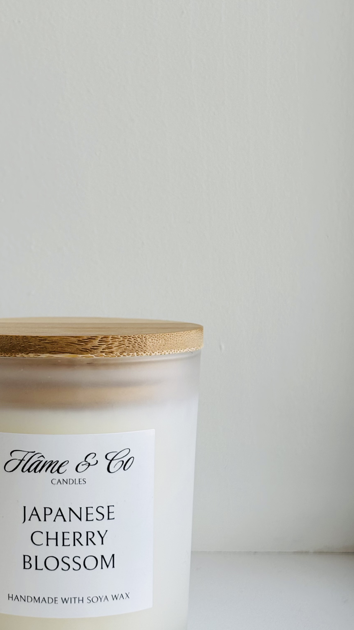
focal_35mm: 75
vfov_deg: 28.1
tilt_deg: -8.1
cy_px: 406
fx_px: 1252
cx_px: 57
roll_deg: -0.6
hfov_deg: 16.0
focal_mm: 5.96
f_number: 1.6
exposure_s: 1/1058
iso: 32
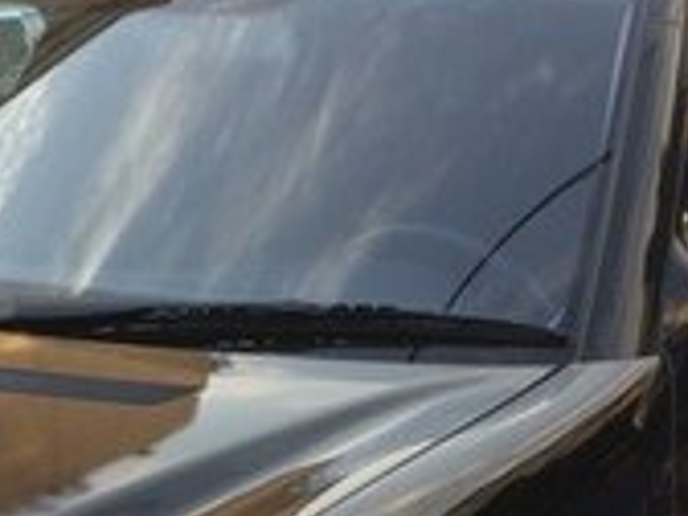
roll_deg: -5.6
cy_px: 723
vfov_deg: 12.5
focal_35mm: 114
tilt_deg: -18.5
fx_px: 2266
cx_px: -37
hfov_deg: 16.8
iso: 32
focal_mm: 4.15
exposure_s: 1/123
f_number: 2.2
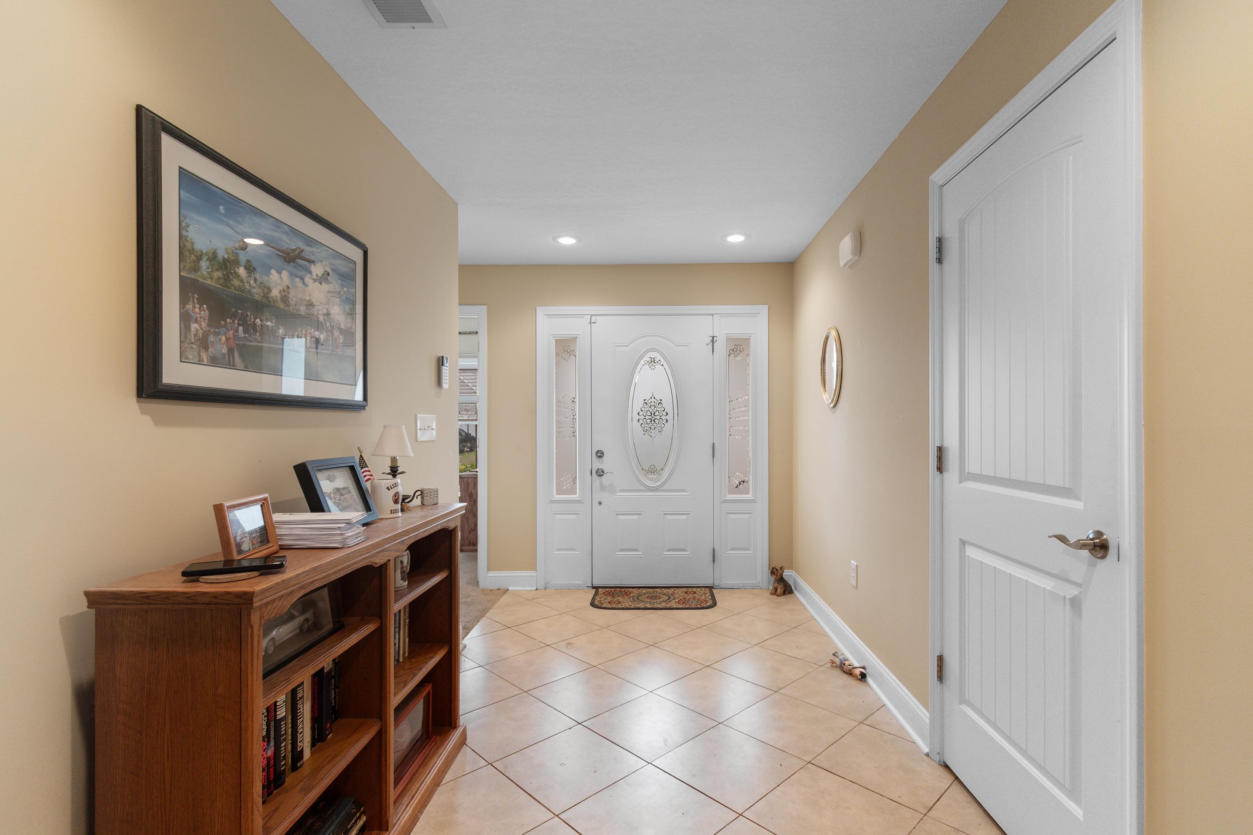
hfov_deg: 96.7
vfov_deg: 73.7
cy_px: 414
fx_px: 557
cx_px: 647
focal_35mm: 16
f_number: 4.5
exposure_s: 1/5
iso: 100
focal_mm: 10
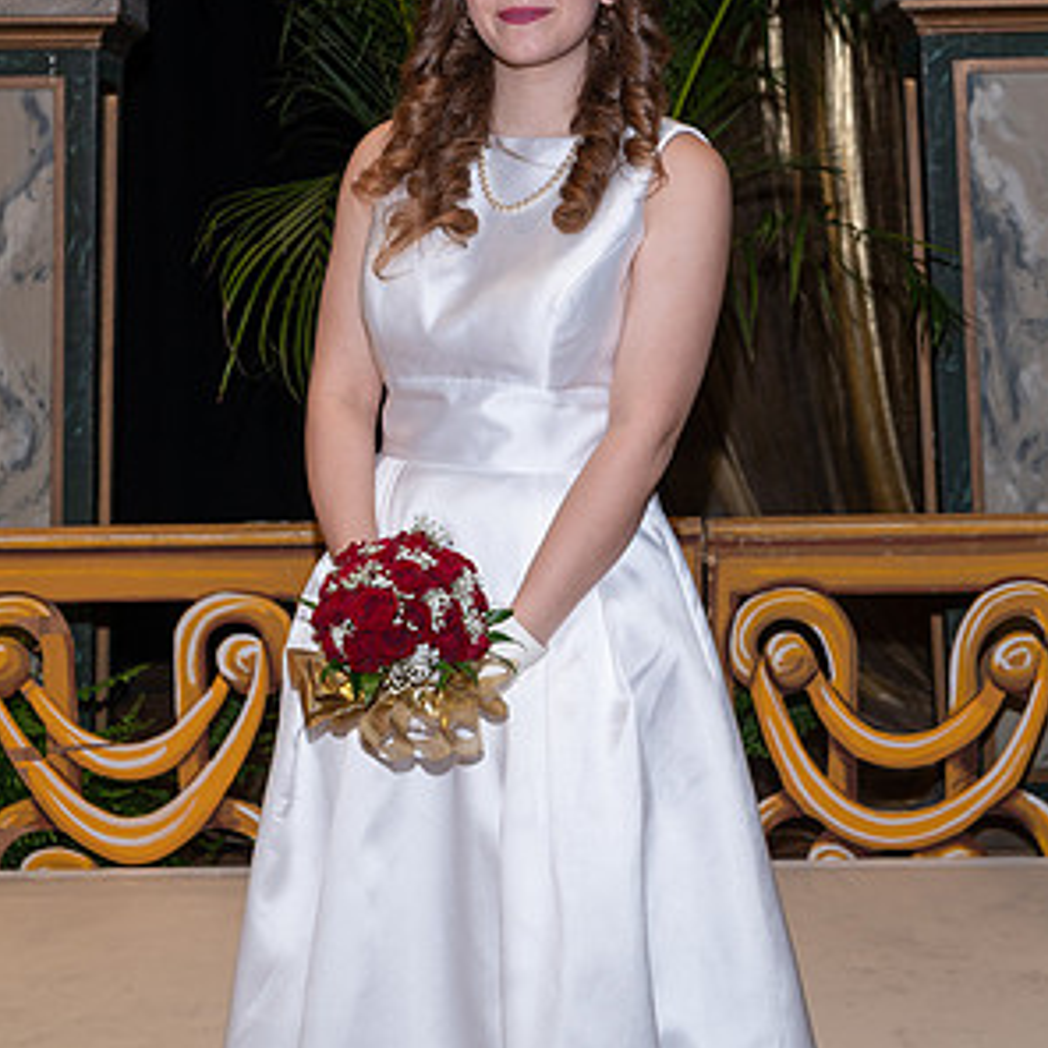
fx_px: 2569
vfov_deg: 23.0
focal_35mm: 75
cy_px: 379
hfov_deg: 23.1
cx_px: 528
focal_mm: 58
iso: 400
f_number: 5.6
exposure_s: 1/50
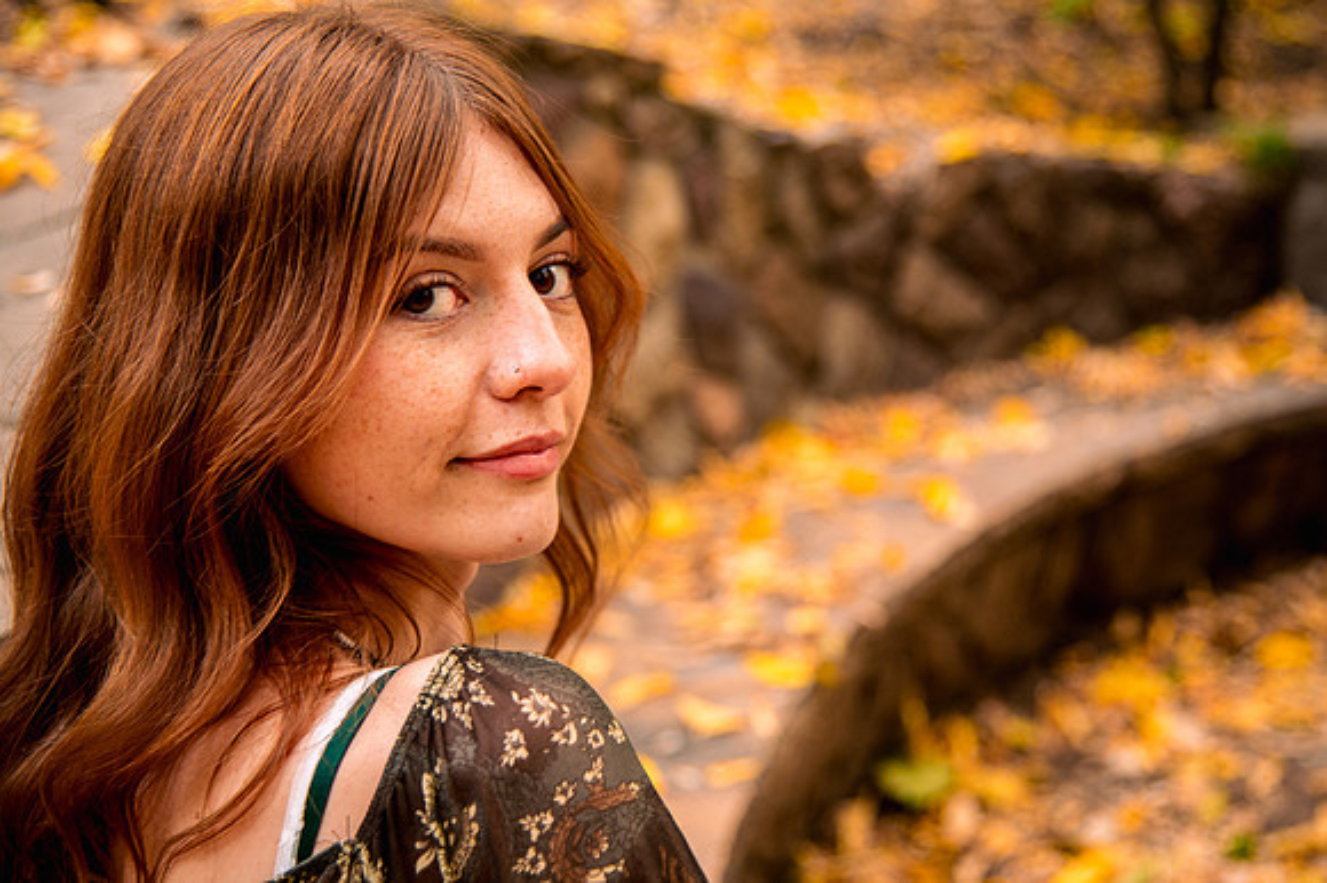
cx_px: 711
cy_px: 413
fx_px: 2461
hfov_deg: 30.2
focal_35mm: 67
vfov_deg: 20.3
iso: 400
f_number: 4
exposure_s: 1/80
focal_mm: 62
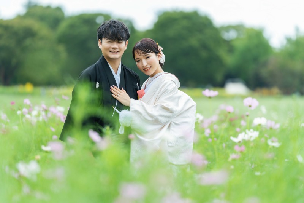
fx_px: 1528
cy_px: 102
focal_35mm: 181
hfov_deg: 11.4
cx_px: 152
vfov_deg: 7.6
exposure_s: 1/2000
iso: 200
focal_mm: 181
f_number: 3.2
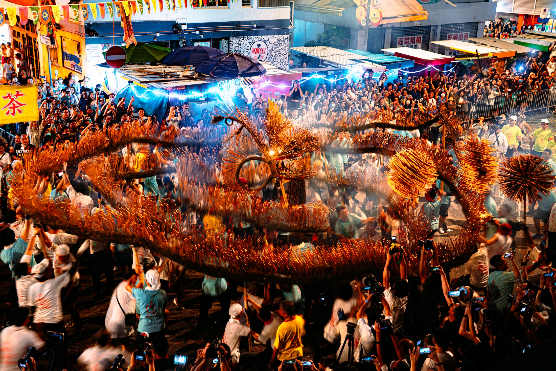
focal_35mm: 46
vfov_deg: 29.2
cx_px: 278
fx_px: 710
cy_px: 186
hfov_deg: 42.7
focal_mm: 46
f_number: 2.2
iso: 200
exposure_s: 1/10
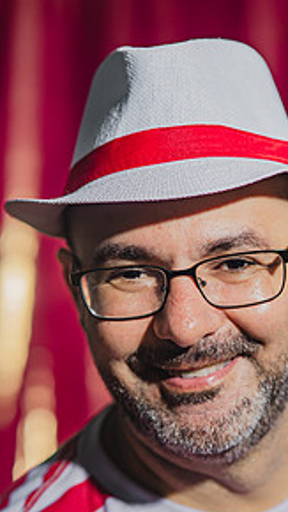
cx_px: 204
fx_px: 1875
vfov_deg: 15.5
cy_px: 378
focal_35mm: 138
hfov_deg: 8.8
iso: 125
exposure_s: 1/200
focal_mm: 85
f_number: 2.5
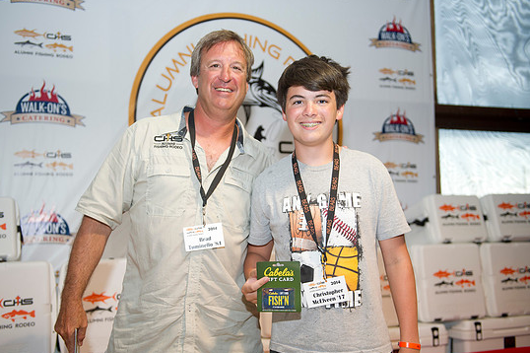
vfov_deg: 32.6
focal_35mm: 41
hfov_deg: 47.4
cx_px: 258
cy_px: 186
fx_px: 603
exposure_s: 1/250
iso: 500
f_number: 3.2
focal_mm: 38
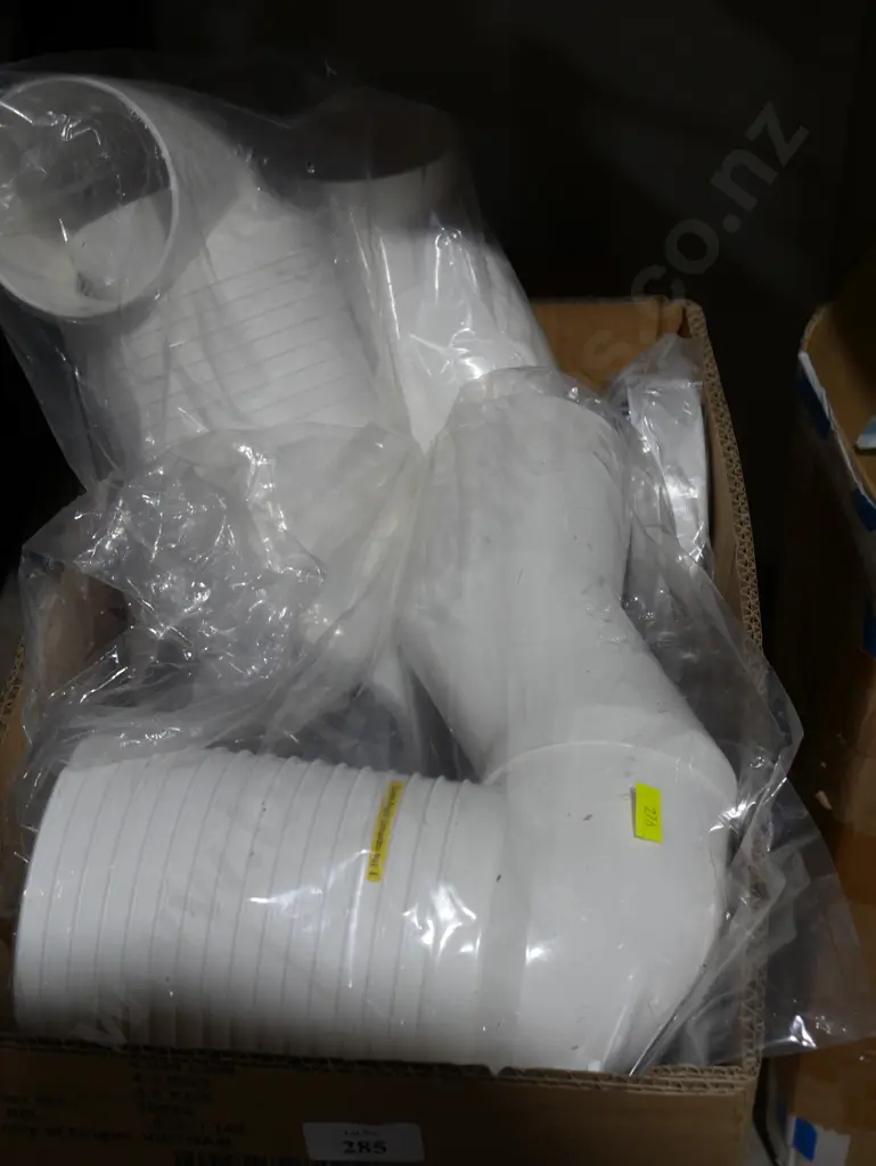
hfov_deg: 27.1
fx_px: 1821
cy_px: 583
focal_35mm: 54
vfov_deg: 35.5
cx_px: 438
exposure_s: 1/60
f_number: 5.3
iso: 250
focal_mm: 27
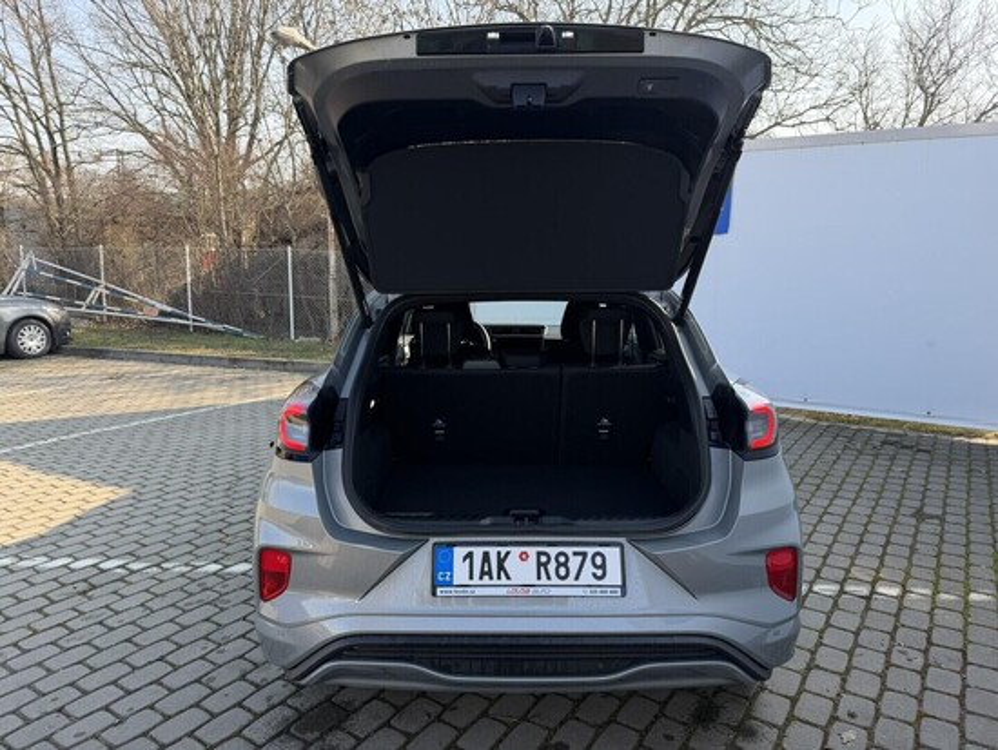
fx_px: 692
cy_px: 375
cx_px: 499
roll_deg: -0.4
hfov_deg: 71.6
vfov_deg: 56.9
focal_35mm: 24
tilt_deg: -10.8
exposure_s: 1/822
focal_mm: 6.76
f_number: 1.78
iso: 80
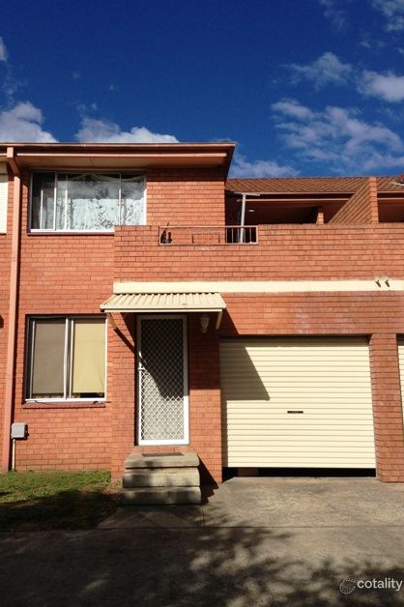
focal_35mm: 35
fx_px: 590
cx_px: 187
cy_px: 301
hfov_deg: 37.8
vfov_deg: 54.5
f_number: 2.4
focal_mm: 4.13
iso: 50
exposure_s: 1/3195
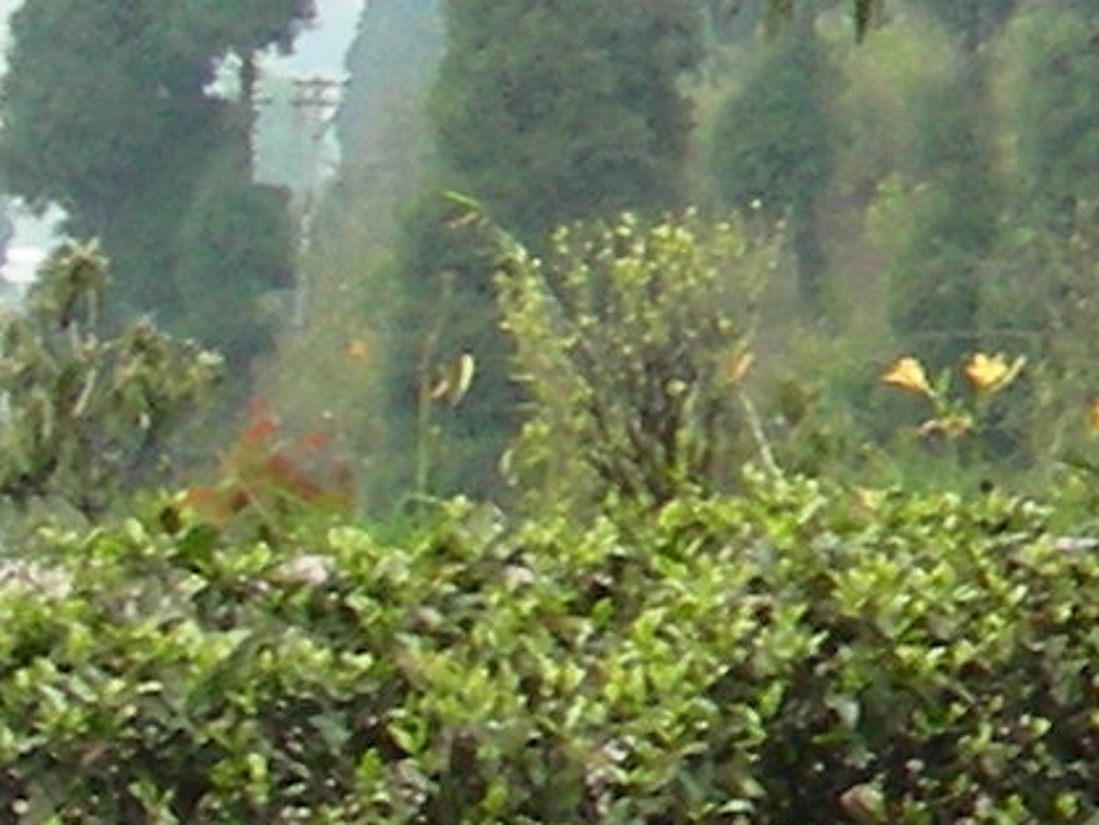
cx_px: 2997
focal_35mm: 256
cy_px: -546
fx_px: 8132
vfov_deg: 5.7
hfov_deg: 7.1
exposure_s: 1/225
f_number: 4
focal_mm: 6.3
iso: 50
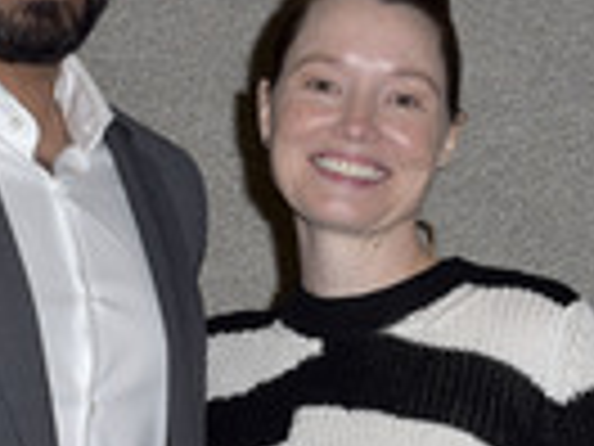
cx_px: 130
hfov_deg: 10.8
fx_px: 3140
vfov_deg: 8.1
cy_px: 320
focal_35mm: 183
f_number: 6.3
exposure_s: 1/250
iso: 500
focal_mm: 56
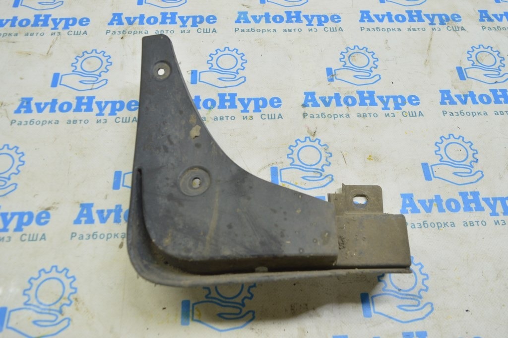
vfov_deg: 39.9
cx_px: 254
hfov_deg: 57.3
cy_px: 169
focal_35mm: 33
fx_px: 465
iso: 400
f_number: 5.6
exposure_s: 1/20
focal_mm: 22
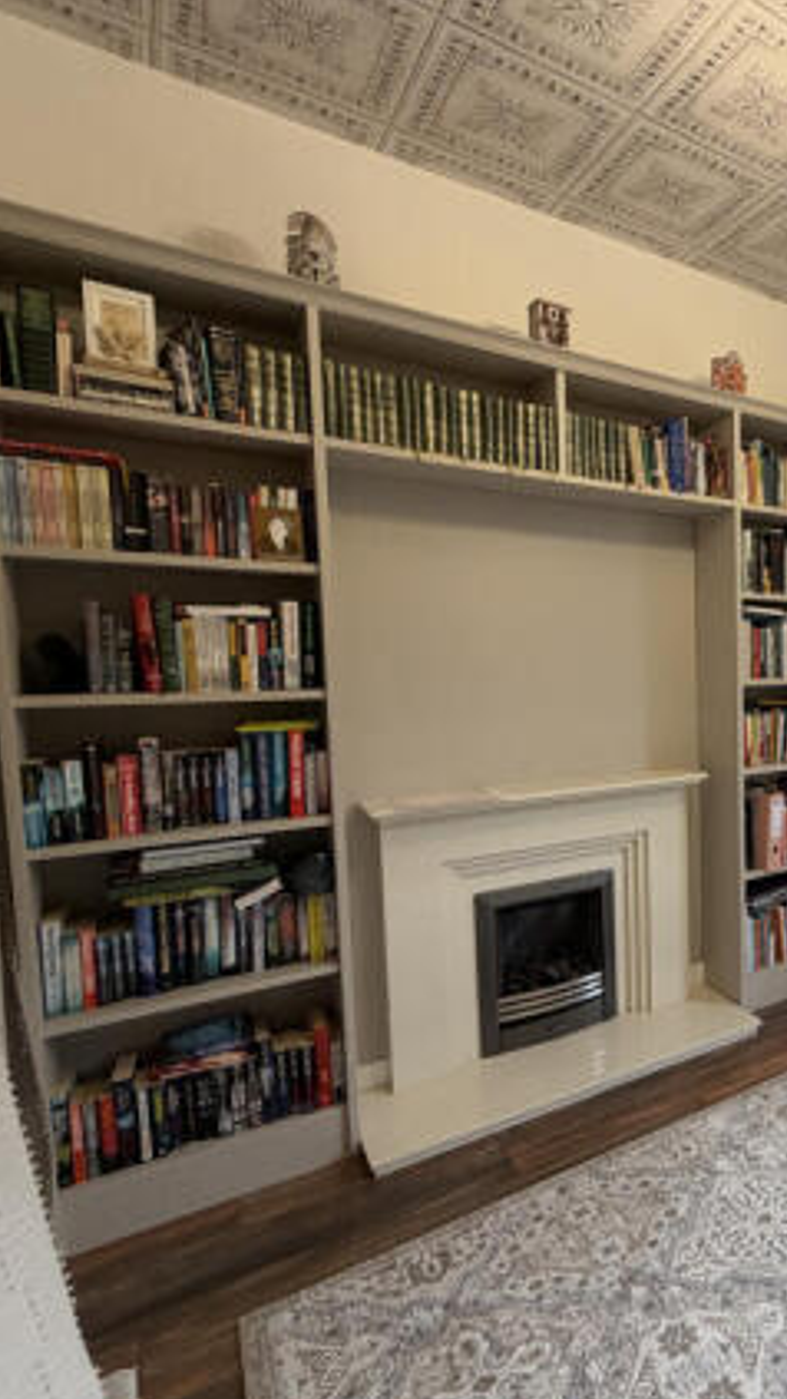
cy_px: 716
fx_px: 779
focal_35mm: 21
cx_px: 828
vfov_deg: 83.8
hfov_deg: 43.7
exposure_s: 1/100
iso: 250
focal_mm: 2.22
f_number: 2.2
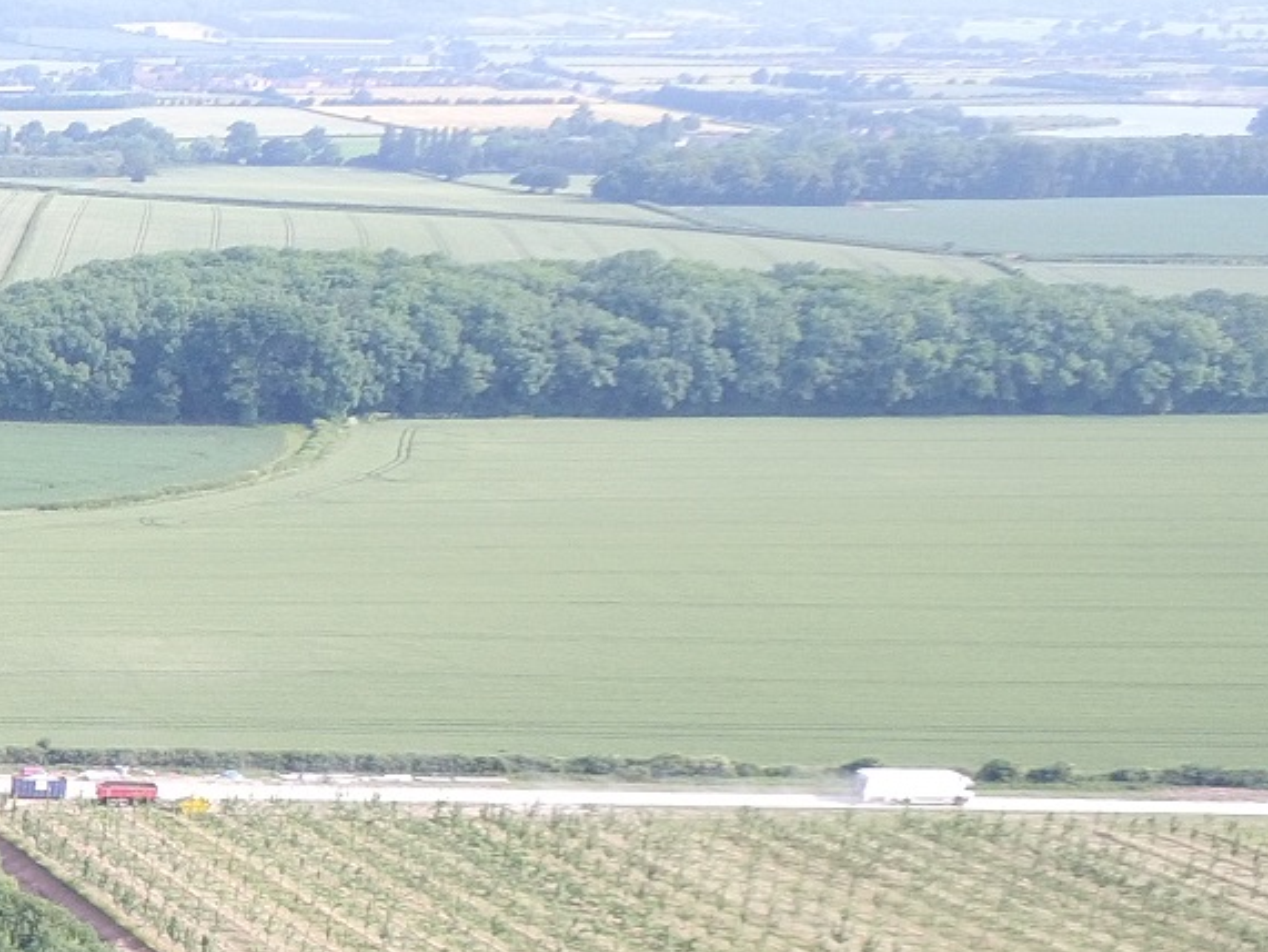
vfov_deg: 20.5
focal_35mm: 70
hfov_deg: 21.2
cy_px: 903
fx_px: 2566
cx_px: -857
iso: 100
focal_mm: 3.61
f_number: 2.8
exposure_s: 1/243
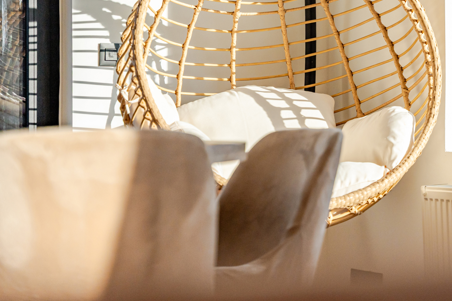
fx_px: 1394
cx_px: 347
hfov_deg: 18.3
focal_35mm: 111
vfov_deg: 12.3
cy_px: 70
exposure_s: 1/8000
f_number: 2.8
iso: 640
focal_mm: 70
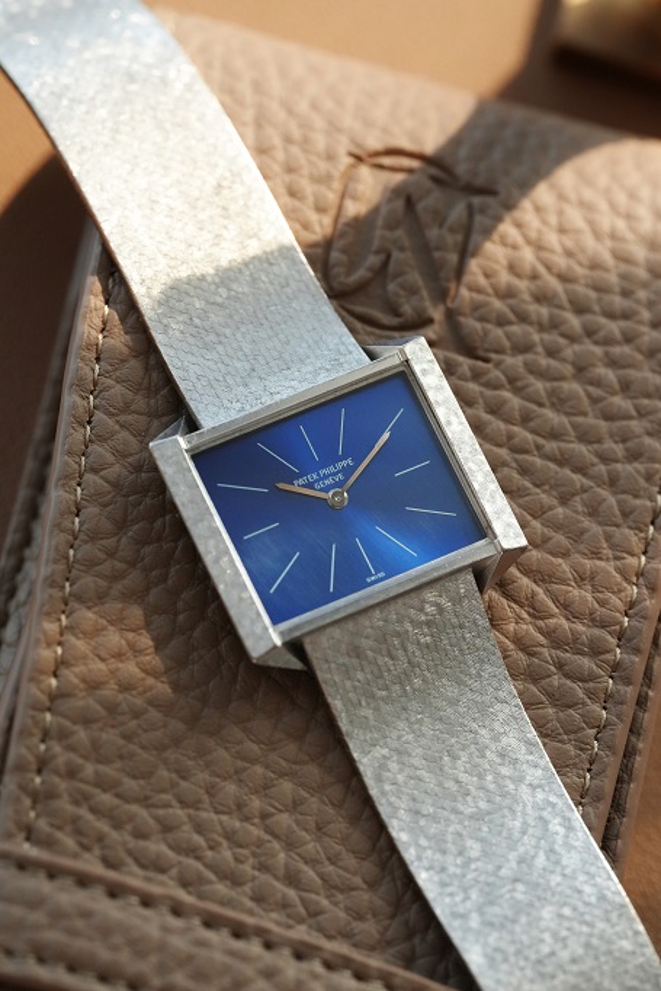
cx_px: 330
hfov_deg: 13.0
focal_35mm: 105
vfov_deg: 19.5
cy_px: 496
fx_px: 2890
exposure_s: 1/250
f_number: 6.3
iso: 4000
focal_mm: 105
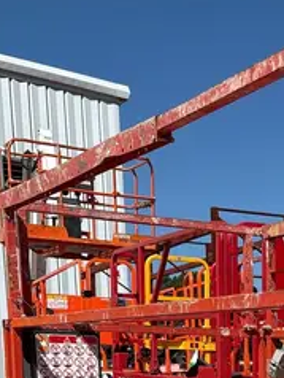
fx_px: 874
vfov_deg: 21.2
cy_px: 539
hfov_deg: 17.5
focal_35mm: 80
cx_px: 346
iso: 50
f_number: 1.6
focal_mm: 5.96
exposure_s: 1/4329
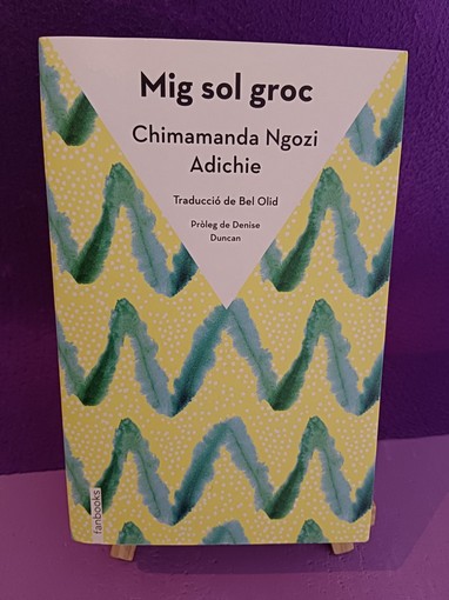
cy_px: 300
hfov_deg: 53.0
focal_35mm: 26
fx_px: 450
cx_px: 224
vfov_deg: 67.3
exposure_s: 1/100
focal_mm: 3.96
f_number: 1.8
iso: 270
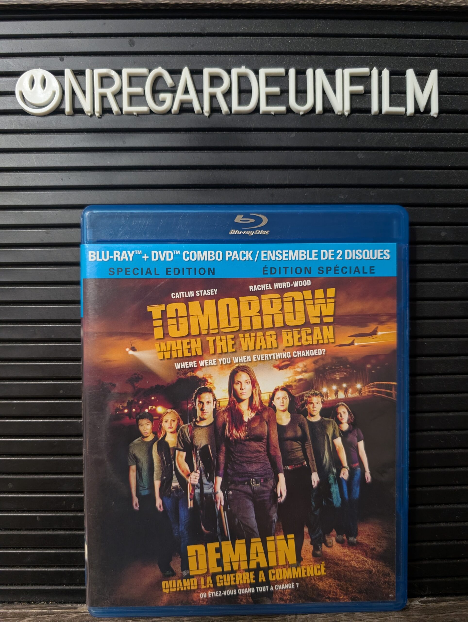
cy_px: 311
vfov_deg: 71.5
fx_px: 431
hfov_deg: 56.9
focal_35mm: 24
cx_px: 234
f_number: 1.68
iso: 839
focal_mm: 6.9
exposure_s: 1/120
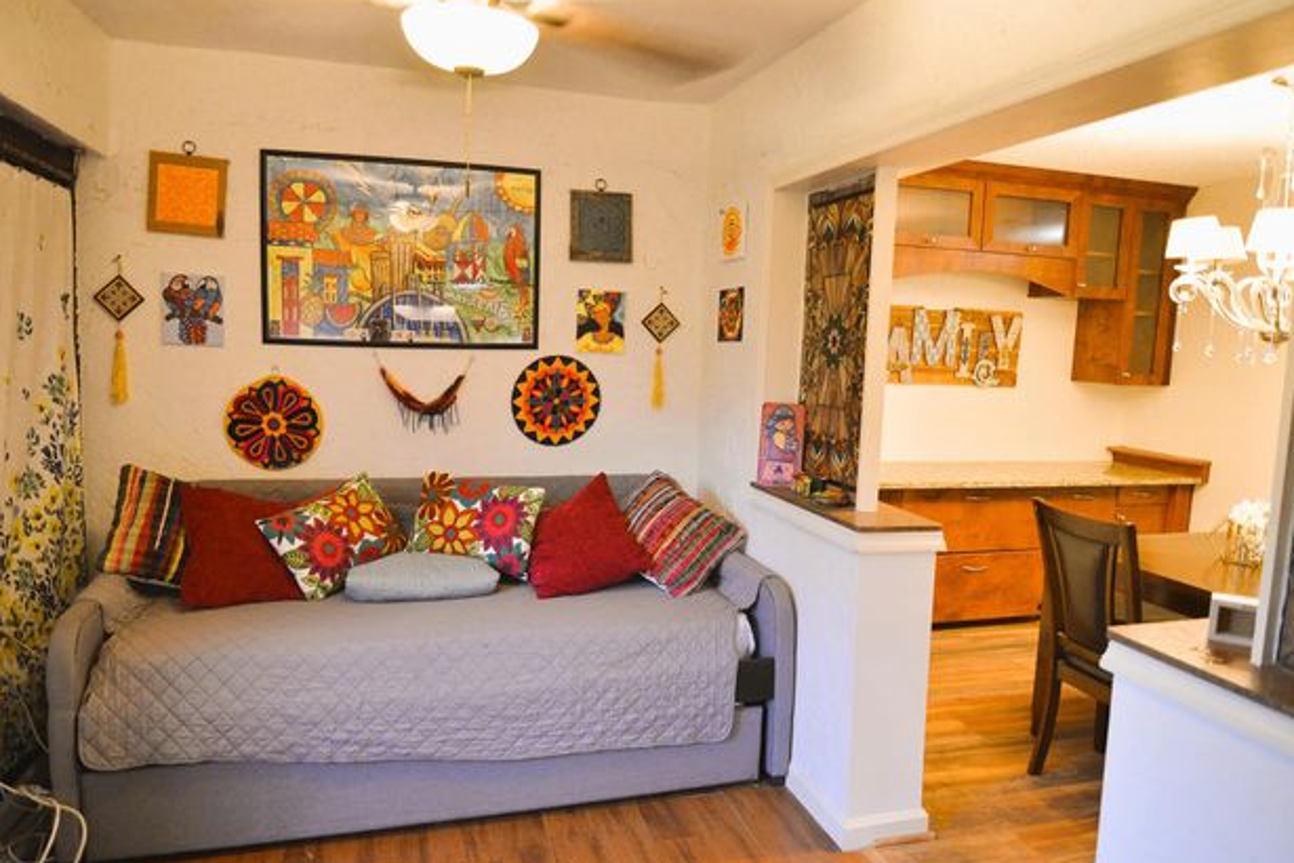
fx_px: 899
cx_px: 656
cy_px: 430
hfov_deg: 71.5
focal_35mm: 25
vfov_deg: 51.3
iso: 1600
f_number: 3.5
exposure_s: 1/30
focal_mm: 24
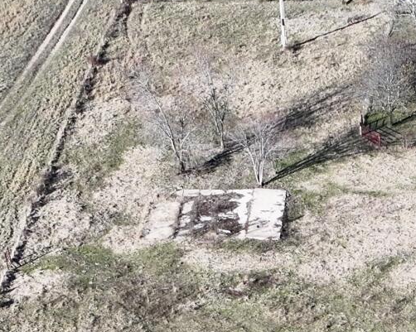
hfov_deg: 13.2
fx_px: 1723
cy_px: 656
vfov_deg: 10.2
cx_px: 577
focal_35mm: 140
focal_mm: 12.29
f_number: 2.8
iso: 110
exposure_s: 1/800
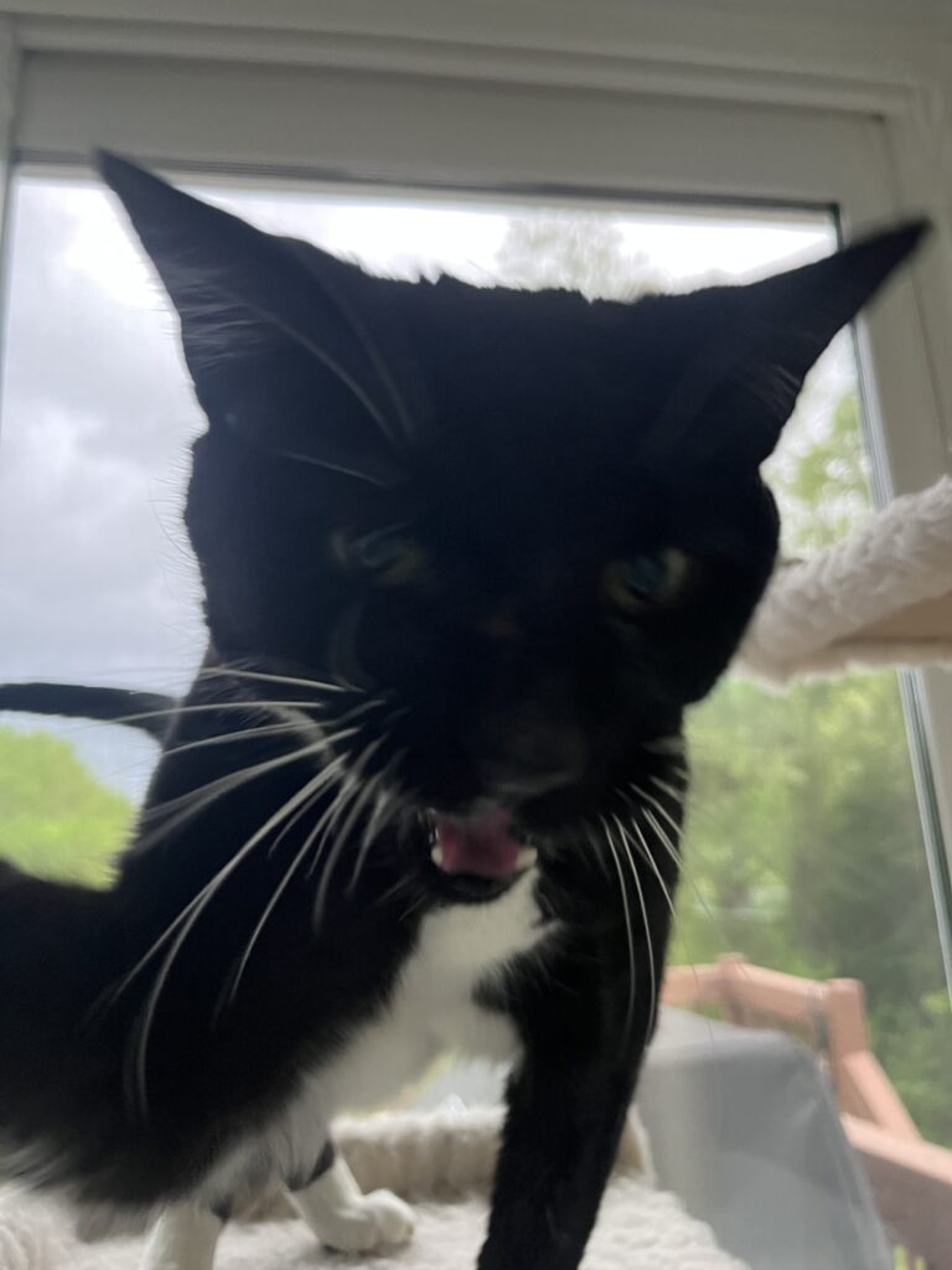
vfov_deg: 67.3
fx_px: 953
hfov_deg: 53.1
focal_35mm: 26
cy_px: 635
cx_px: 476
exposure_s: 1/60
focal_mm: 5.1
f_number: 1.6
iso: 250
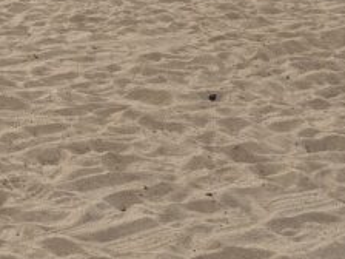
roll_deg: +2.3
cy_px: -171
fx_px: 1186
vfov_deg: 11.7
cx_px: 48
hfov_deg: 16.4
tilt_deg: -6.4
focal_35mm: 119
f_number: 1.6
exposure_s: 1/4425
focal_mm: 5.96
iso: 50
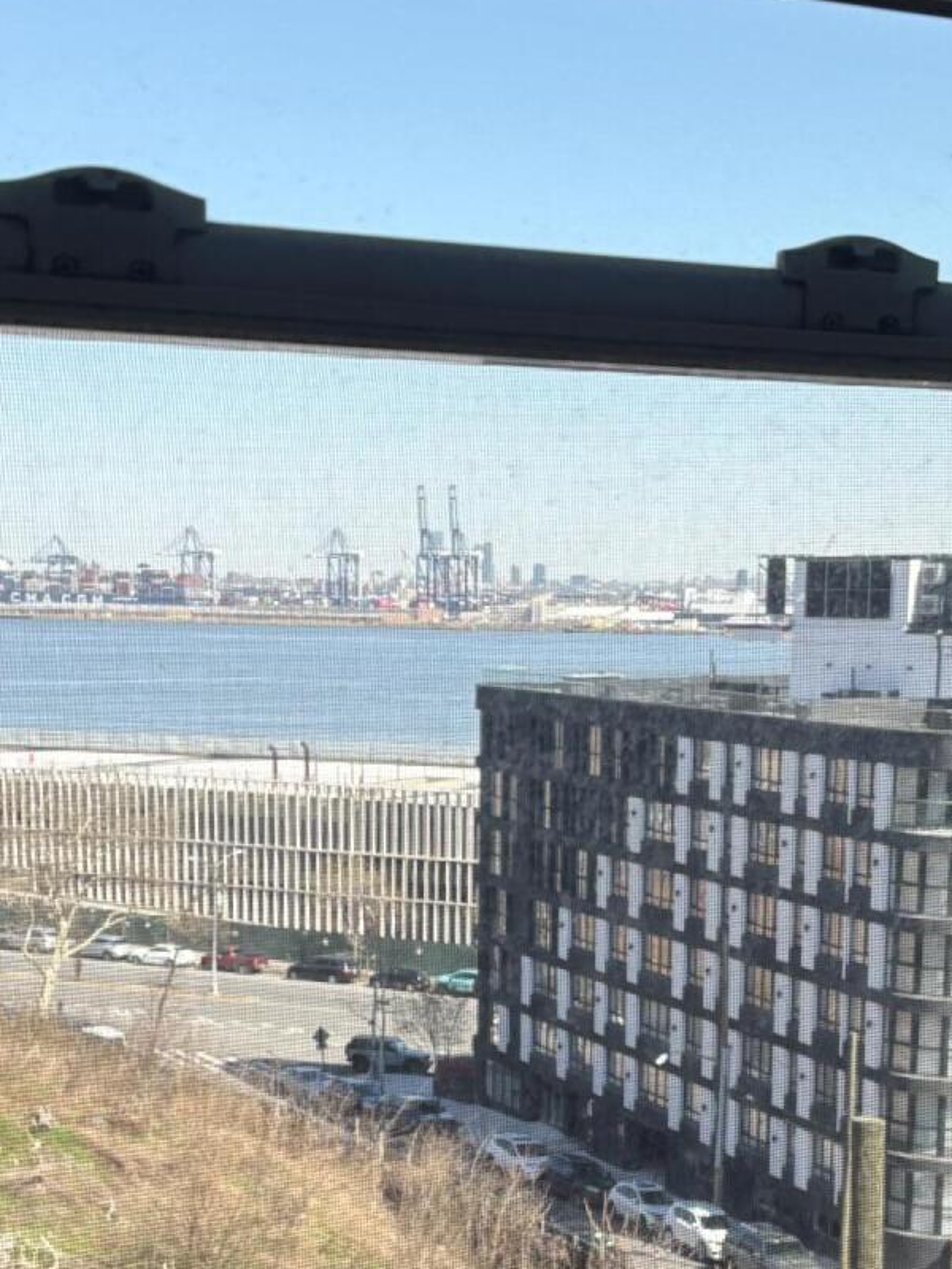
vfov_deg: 29.2
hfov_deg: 22.6
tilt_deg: -9.6
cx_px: 528
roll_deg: -1.0
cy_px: 1007
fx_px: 2383
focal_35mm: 65
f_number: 1.6
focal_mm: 5.96
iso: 50
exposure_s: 1/873
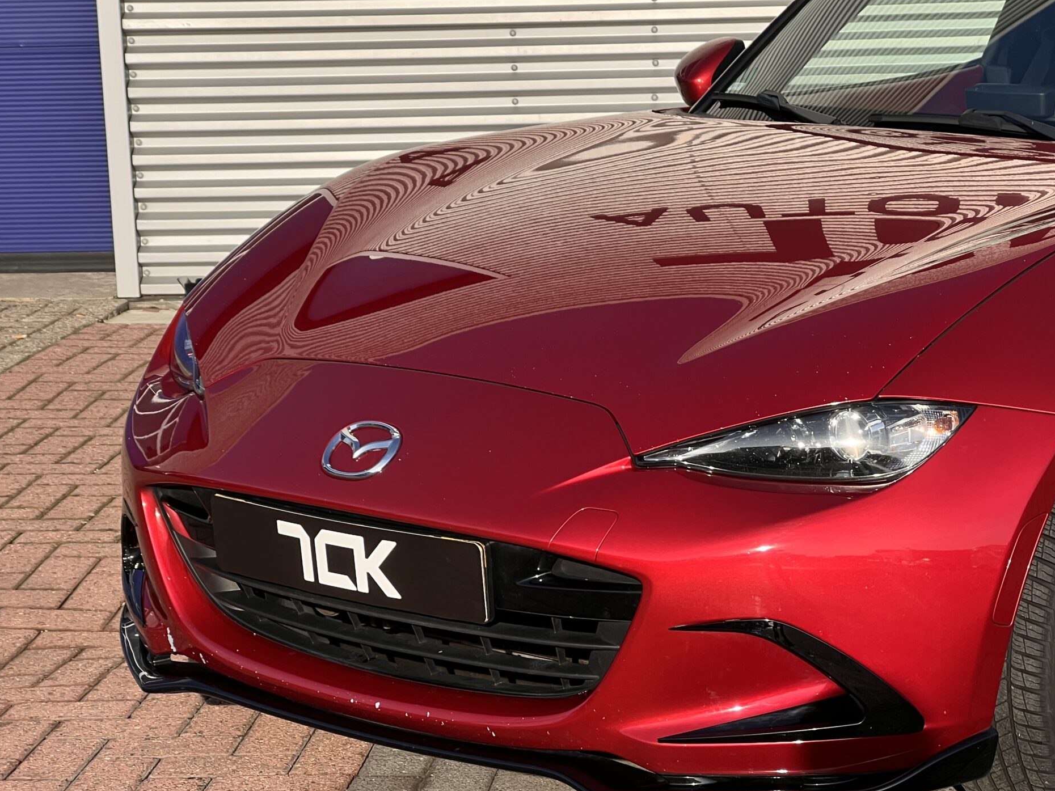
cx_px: 650
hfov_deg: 18.5
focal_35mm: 106
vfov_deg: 14.0
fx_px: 3231
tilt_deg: -11.2
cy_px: 494
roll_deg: +1.9
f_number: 2.8
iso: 32
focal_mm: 9
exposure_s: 1/384
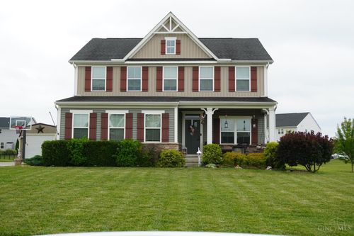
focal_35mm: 44
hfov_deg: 45.0
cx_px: 177
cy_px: 118
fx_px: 428
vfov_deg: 30.8
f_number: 5.6
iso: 100
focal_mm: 29
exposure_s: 1/250
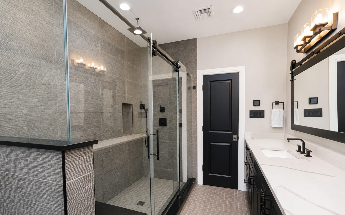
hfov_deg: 94.4
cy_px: 119
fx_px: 160
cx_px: 172
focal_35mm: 17
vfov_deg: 67.8
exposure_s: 1/13
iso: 64
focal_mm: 16
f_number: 4
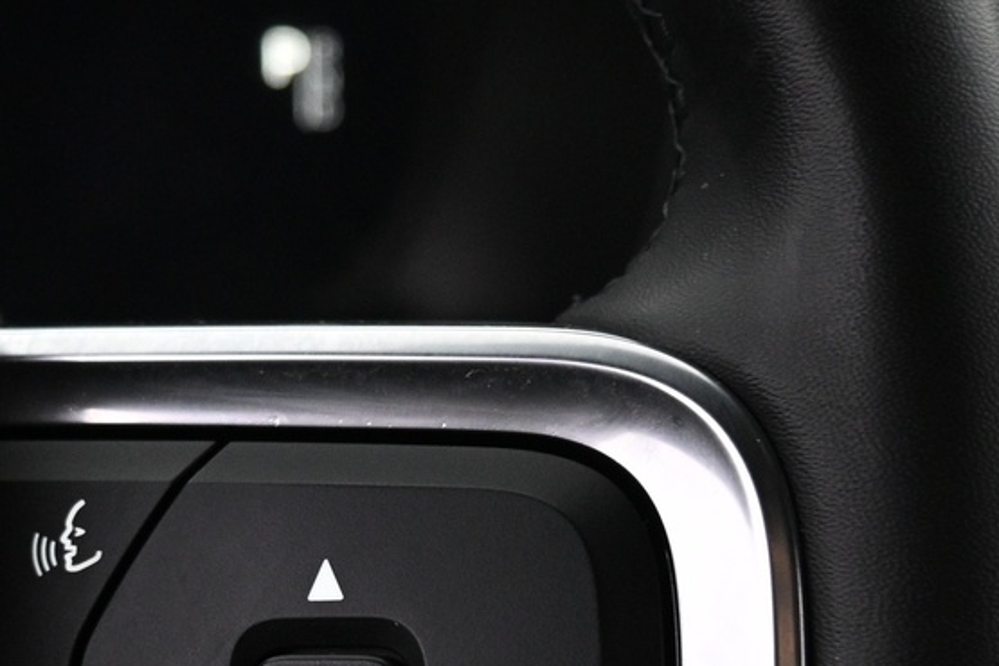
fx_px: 1942
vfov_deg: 19.3
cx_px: 364
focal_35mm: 70
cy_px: 524
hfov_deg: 28.7
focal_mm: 16
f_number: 3.5
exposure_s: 1/40
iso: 1600
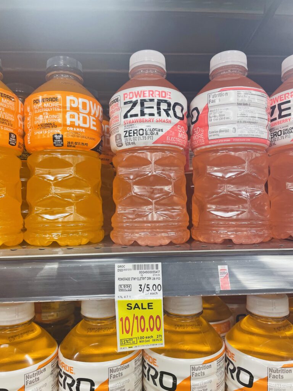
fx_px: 293
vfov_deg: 67.3
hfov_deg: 53.1
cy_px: 196
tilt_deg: +0.7
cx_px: 146
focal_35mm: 26
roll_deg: +0.2
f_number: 1.6
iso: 80
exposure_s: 1/60
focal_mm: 4.2
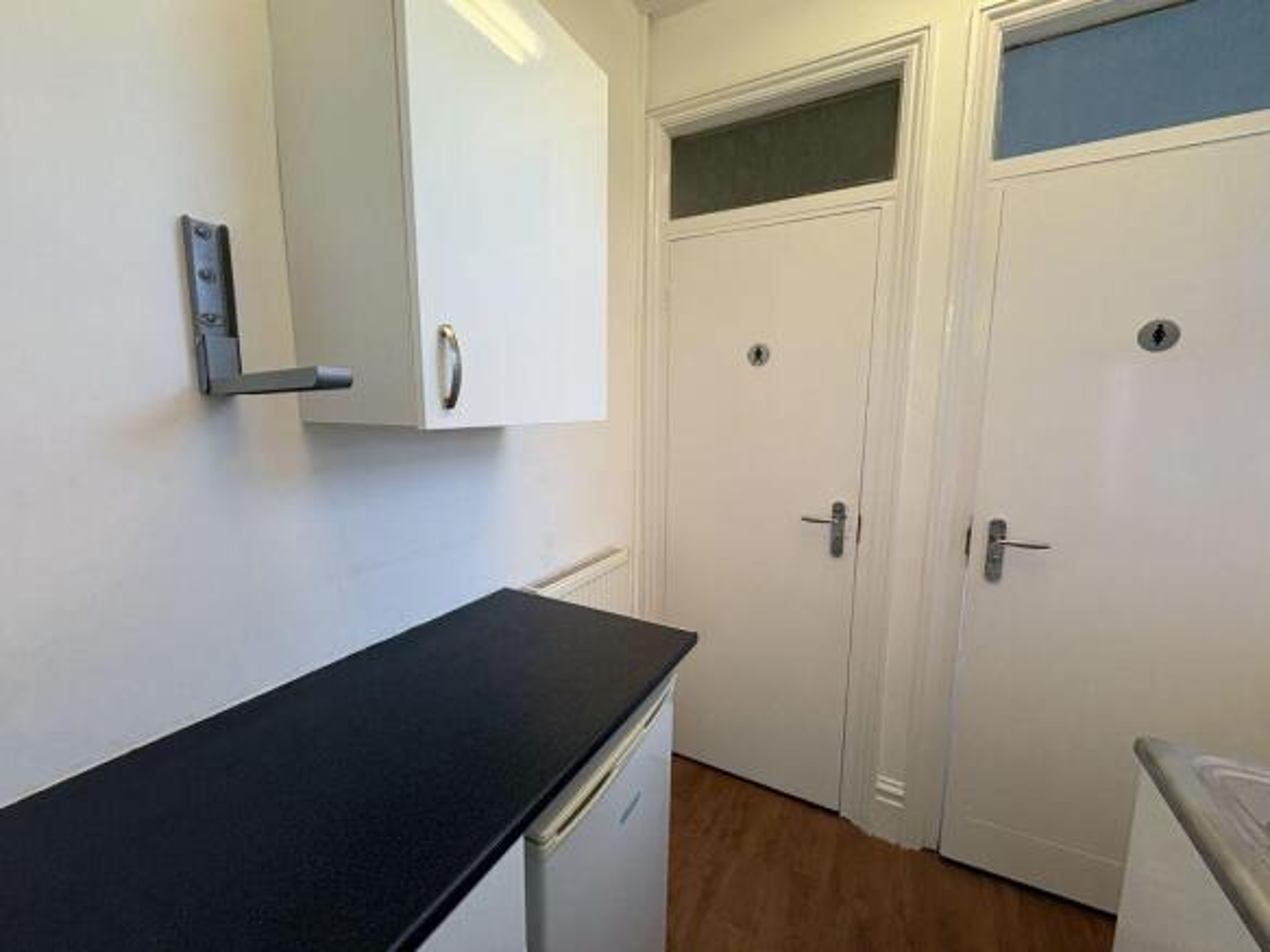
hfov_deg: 102.1
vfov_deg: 85.7
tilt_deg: -7.4
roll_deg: -0.3
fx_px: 514
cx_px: 635
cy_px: 476
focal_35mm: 14
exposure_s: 1/100
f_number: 2.2
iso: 100
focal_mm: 2.22
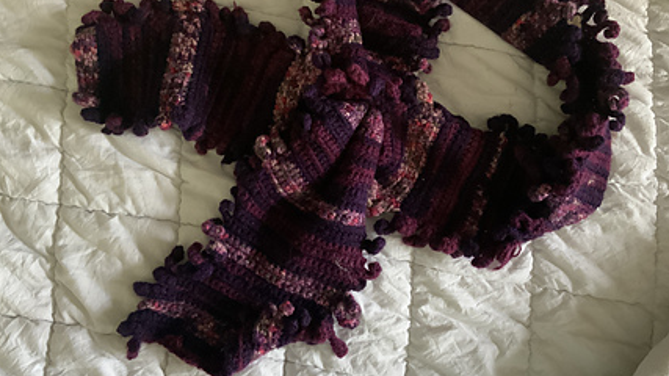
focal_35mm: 37
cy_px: 148
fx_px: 656
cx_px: 357
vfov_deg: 31.9
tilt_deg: -86.5
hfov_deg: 54.0
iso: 320
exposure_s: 1/30
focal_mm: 3
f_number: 1.8
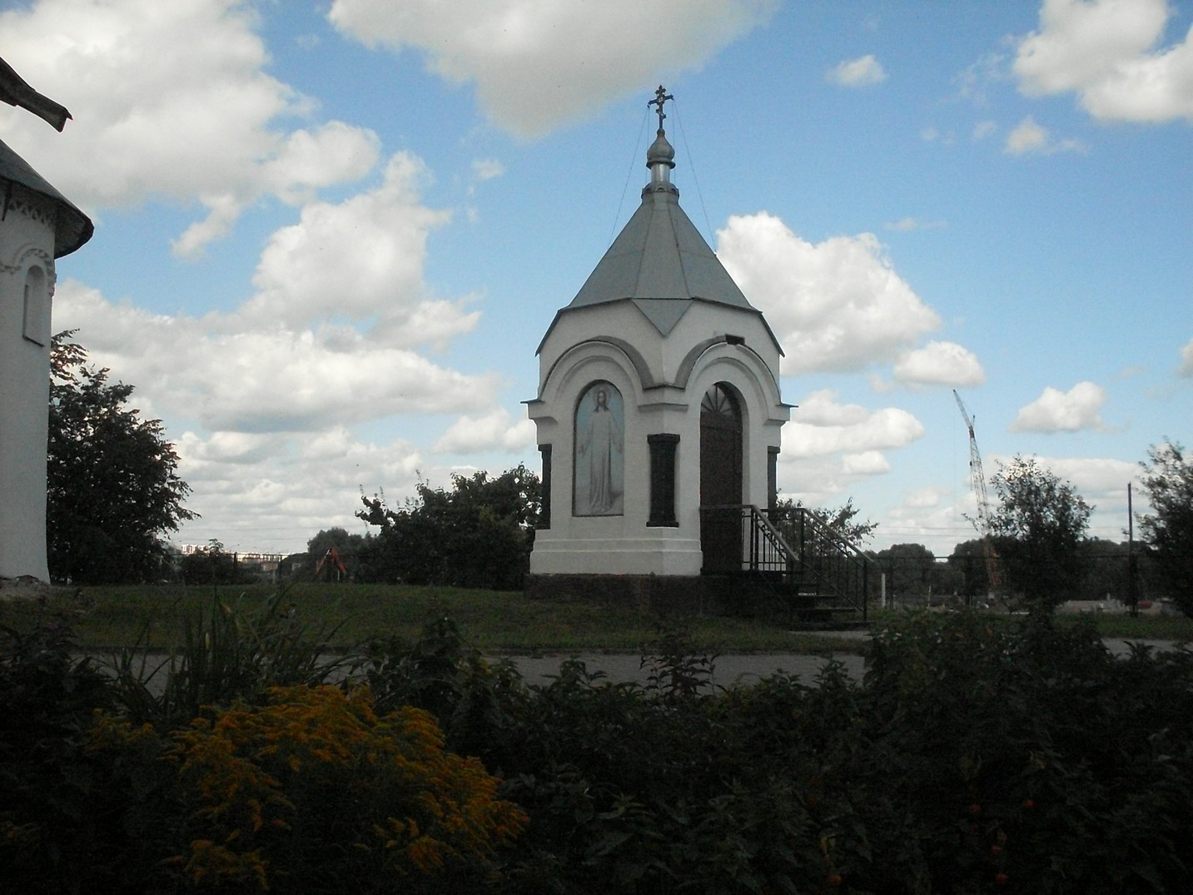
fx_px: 1310
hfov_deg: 49.0
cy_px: 448
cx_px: 596
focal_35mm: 38
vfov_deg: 37.7
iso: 400
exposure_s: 1/1000
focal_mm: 6.3
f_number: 8.4
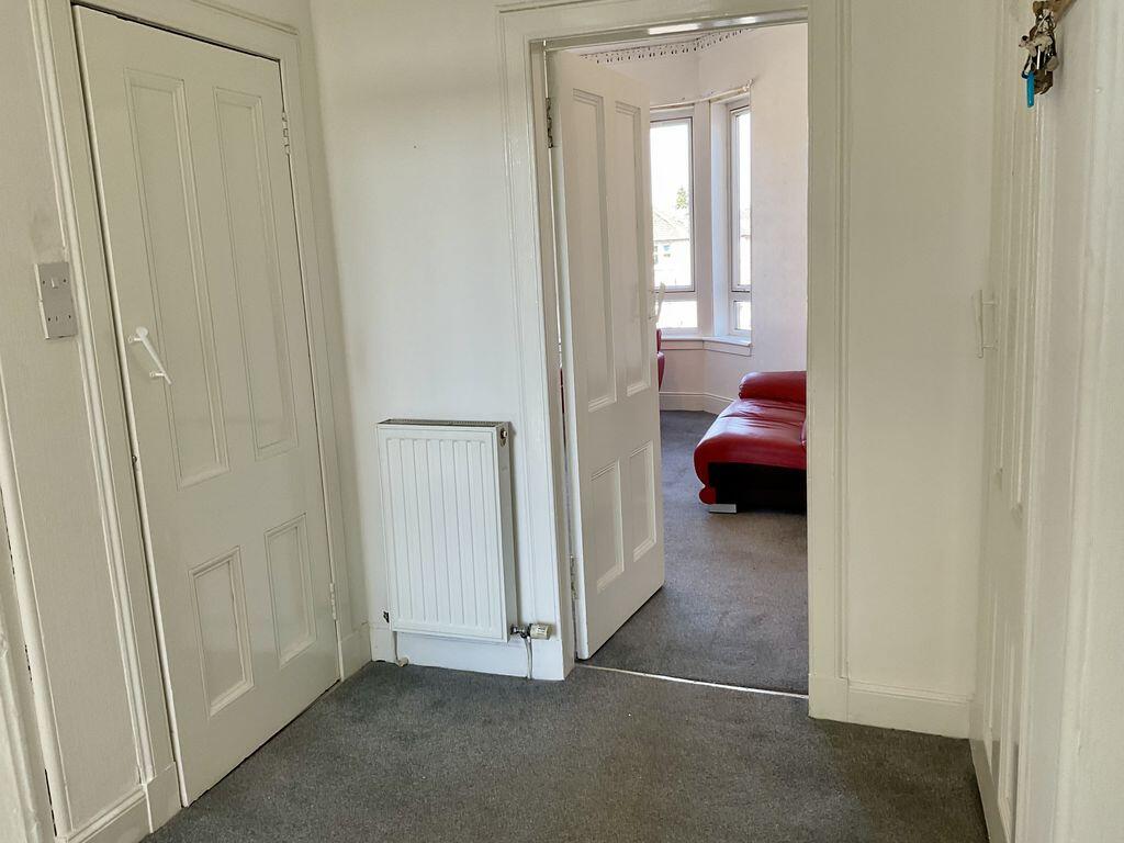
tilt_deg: -10.1
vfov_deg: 48.2
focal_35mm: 29
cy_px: 422
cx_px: 562
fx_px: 942
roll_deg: +1.9
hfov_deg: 61.7
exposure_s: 1/120
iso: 64
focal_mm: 3
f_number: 1.8
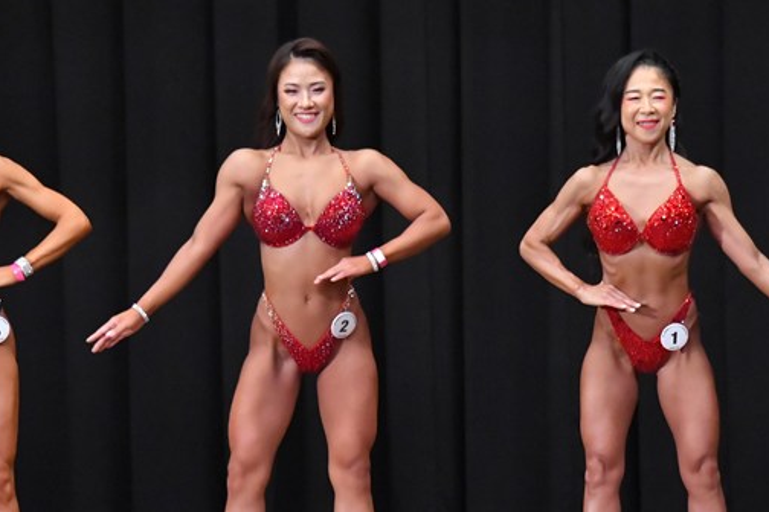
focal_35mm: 346
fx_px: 7390
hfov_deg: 6.0
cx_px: 515
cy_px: 357
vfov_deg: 4.0
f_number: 5.6
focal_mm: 150
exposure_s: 1/400
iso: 8000
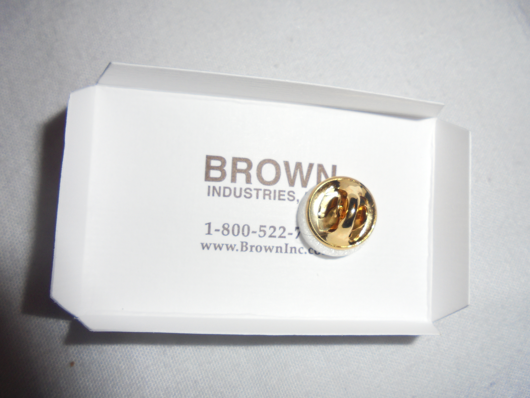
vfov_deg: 53.1
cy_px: 199
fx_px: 398
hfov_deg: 67.3
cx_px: 265
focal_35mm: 26
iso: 100
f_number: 11.5
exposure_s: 1/30
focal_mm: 4.6
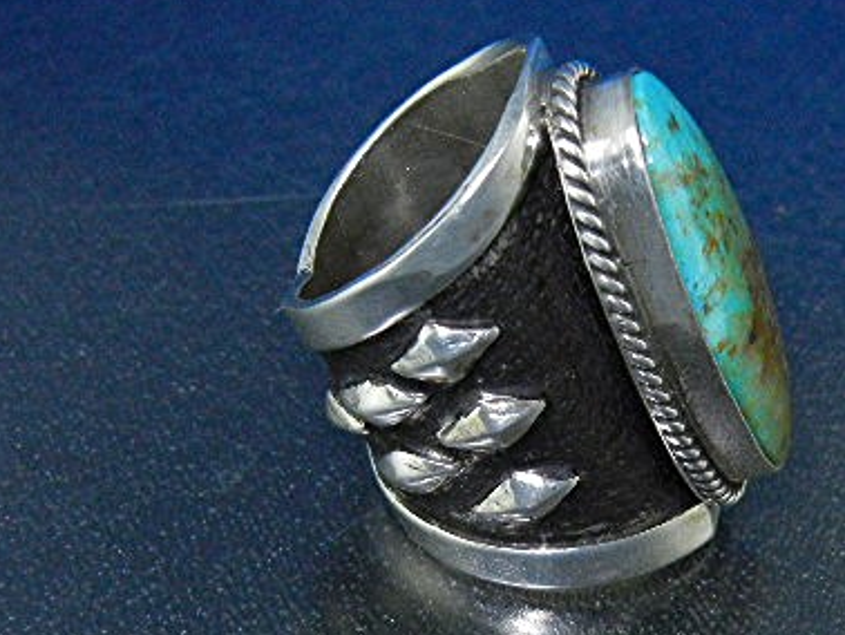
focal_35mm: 88
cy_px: 398
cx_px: 563
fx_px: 2150
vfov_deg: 16.8
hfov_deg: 22.2
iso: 800
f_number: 7.8
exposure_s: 1/30
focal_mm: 9.3
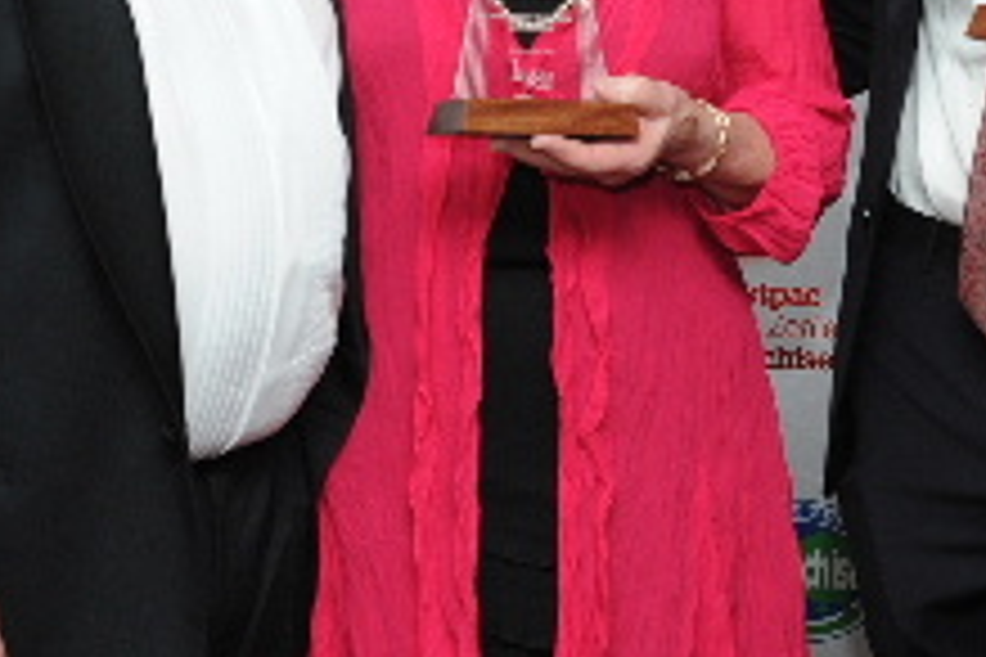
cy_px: 74
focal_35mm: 161
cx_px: 815
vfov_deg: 8.5
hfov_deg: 12.7
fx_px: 4409
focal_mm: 55
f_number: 6.3
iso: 2000
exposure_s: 1/80
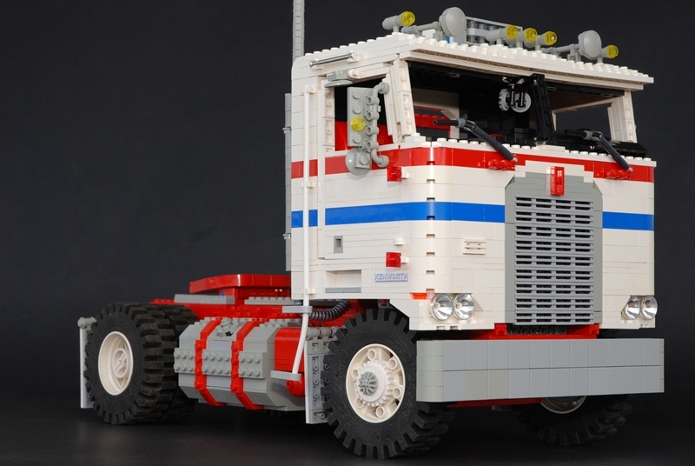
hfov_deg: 24.2
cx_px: 348
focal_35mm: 84
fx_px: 1624
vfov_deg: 16.3
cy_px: 233
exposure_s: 1/125
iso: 200
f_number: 11
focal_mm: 56
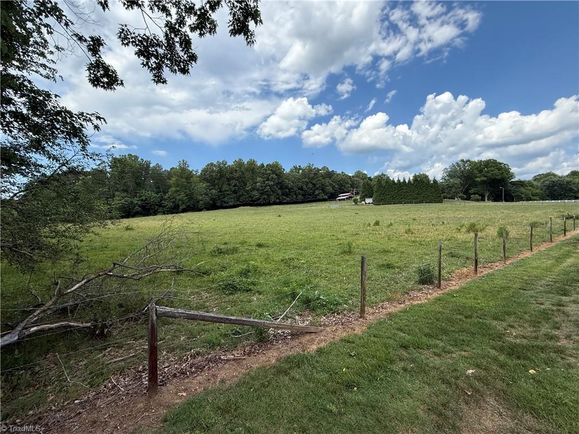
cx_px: 290
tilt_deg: +1.1
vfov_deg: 85.7
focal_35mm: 14
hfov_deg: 102.1
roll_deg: -0.3
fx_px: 234
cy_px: 217
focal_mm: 2.22
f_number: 2.2
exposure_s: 1/1613
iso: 64
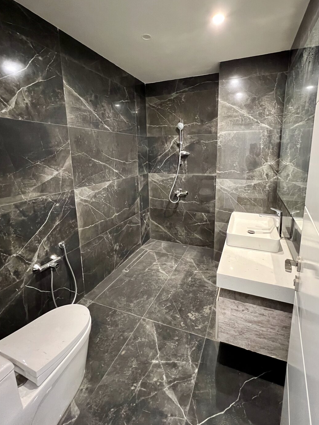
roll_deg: +0.9
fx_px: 184
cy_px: 188
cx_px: 175
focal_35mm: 15
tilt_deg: -10.1
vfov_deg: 97.7
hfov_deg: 81.5
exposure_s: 1/34
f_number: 1.8
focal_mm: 1.57
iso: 1000
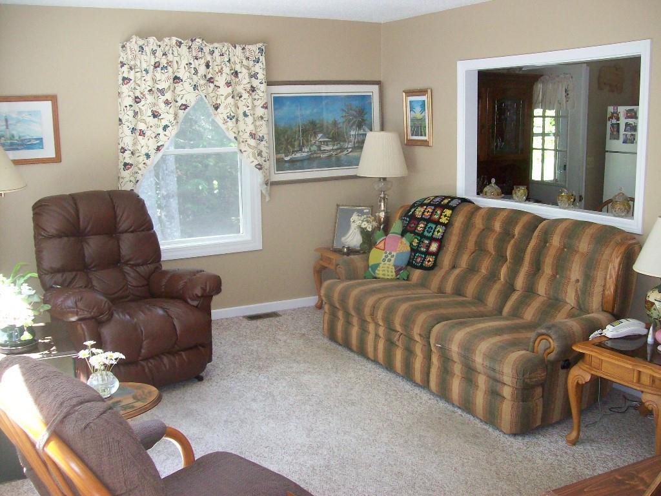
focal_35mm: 36
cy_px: 248
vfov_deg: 39.7
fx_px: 687
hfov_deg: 51.4
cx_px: 330
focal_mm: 6
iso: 200
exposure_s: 1/64
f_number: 2.7
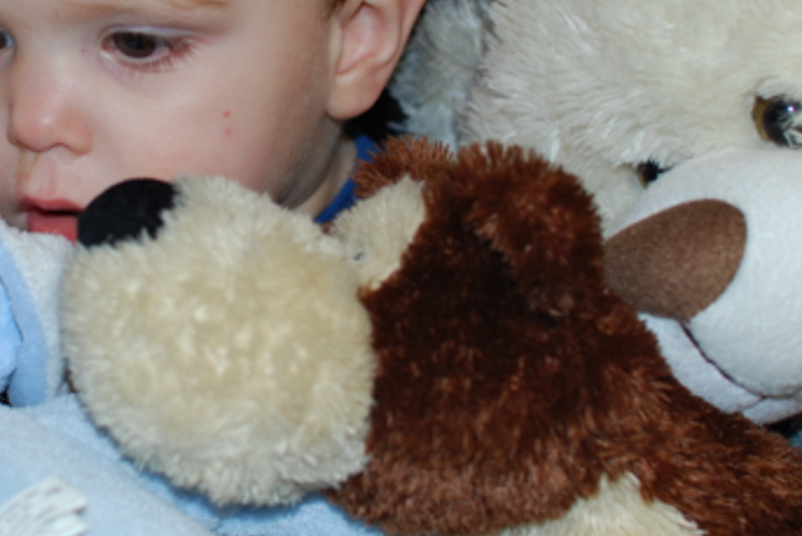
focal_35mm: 98
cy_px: 70
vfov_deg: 13.9
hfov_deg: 20.5
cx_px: 112
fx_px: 2183
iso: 200
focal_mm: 35
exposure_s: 1/60
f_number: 2.8
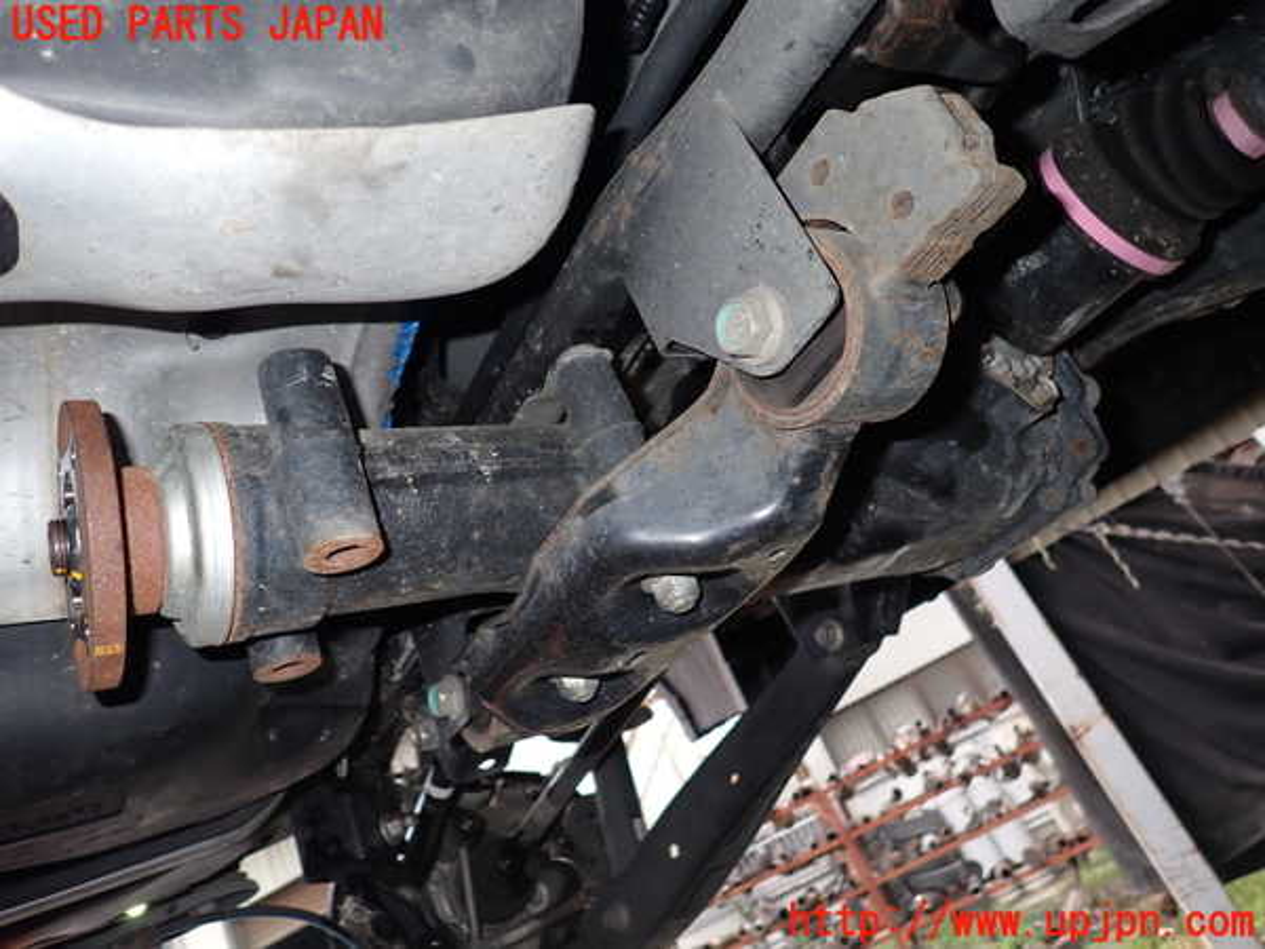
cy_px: 474
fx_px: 914
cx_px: 632
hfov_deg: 69.4
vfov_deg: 54.9
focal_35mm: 25
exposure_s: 1/30
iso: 200
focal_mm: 4.5
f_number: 5.6
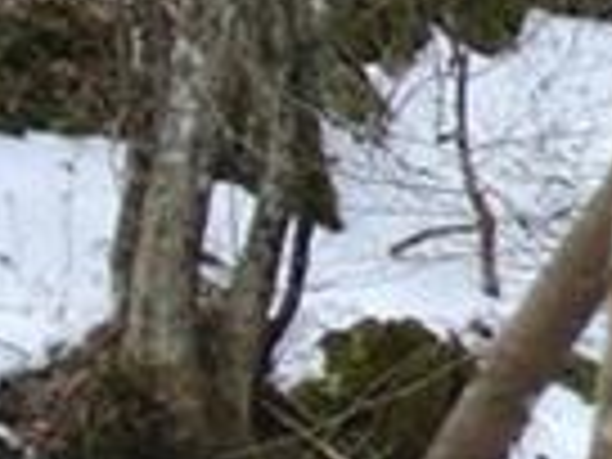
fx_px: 4738
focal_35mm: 268
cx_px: 2048
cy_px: 716
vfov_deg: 5.5
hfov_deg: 6.5
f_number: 4
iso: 100
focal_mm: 14
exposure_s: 1/320
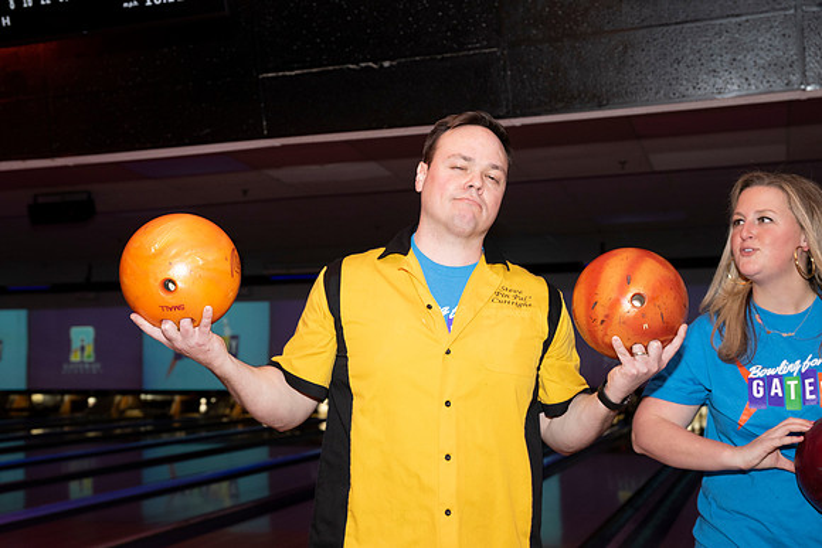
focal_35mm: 44
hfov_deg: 44.5
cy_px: 274
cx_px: 411
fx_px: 1005
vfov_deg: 30.5
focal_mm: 44
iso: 1600
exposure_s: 1/60
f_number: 5.6
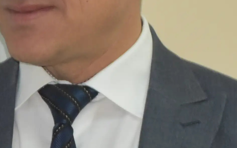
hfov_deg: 3.7
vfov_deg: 2.3
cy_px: 224
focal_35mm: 564
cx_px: -235
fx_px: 3644
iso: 1400
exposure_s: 1/60
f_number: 5
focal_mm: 58
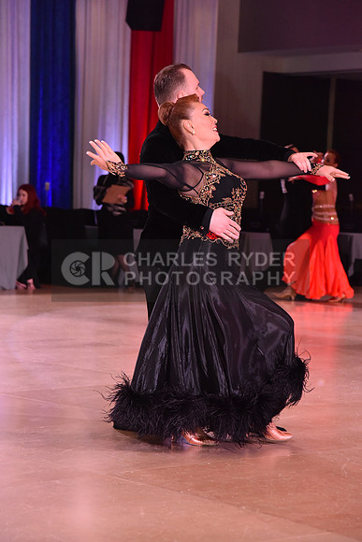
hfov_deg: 13.0
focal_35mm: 105
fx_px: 1583
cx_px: 181
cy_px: 271
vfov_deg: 19.5
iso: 2500
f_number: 6.3
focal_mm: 105
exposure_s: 1/320
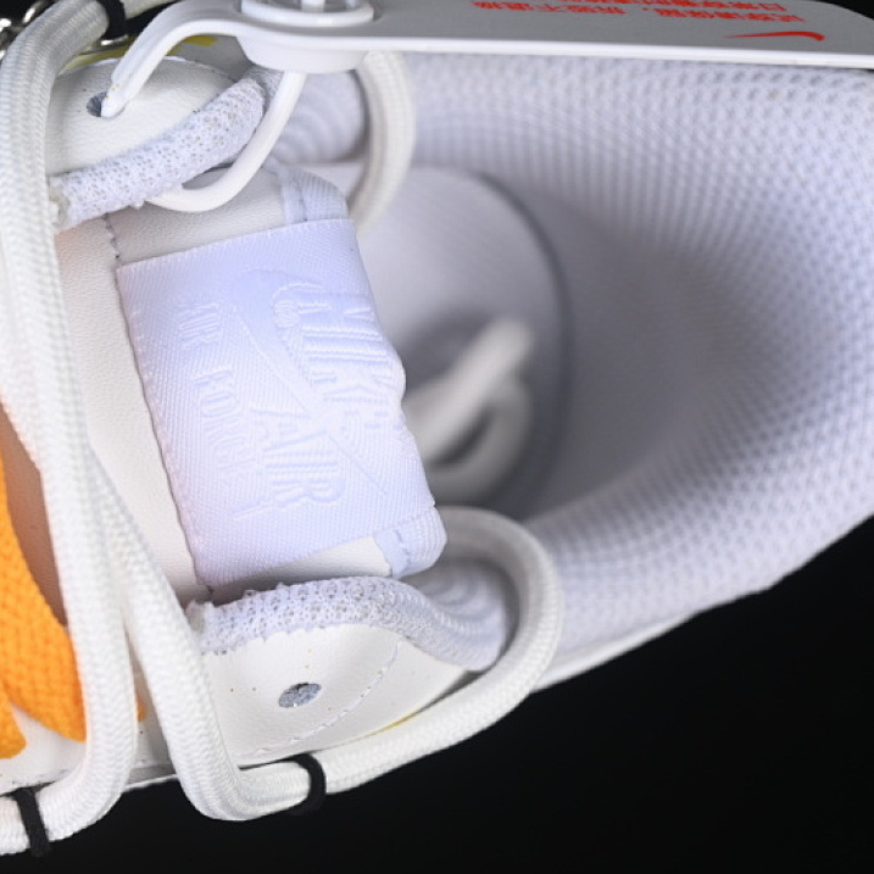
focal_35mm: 96
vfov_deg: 18.1
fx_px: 2742
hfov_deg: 18.0
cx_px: 228
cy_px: 438
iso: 160
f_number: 7.1
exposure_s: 1/80
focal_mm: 50
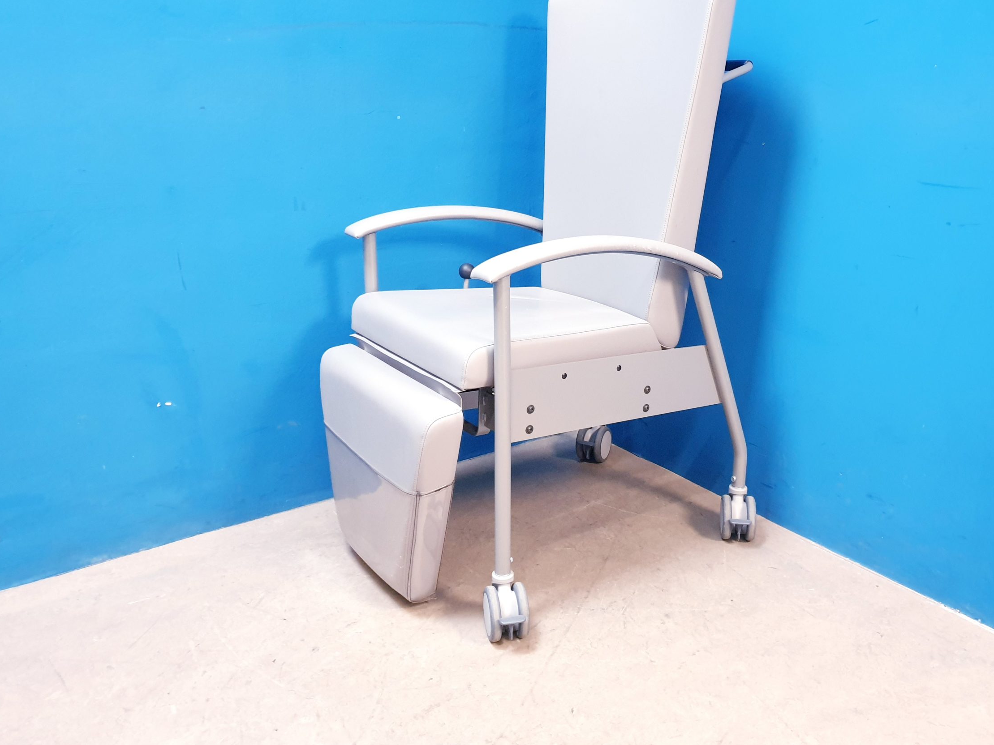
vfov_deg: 46.7
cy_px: 321
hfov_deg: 59.8
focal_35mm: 30
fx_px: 861
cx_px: 557
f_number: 1.5
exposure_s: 1/50
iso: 400
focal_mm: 4.3
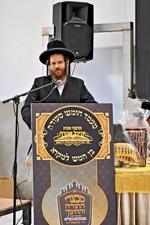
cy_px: 112
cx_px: 75
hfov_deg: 15.0
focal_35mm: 91
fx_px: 569
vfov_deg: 22.4
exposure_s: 1/250
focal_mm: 91
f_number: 4
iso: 500
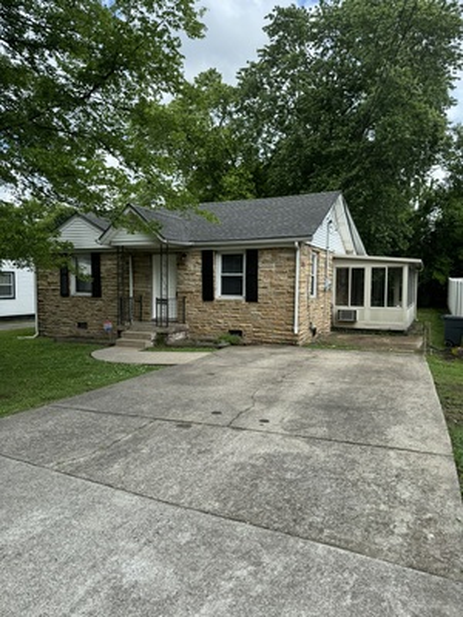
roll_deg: -0.1
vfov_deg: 71.6
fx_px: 428
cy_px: 308
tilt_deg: -3.7
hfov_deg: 56.8
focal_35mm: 24
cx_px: 232
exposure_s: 1/2959
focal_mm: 6.76
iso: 80
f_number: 1.78
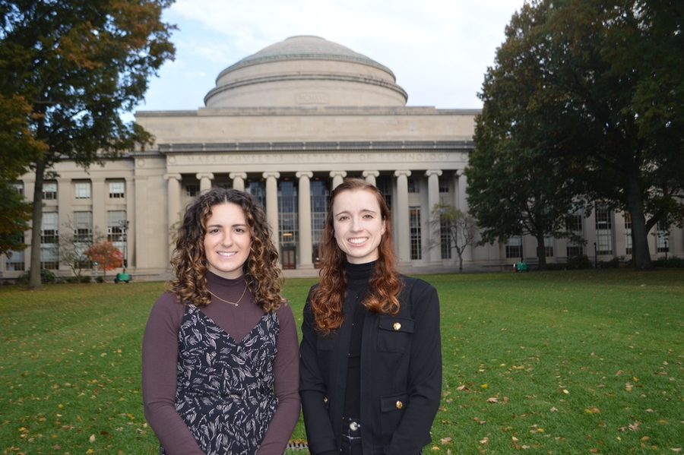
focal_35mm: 36
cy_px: 228
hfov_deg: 53.2
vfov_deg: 36.8
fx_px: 684
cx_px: 342
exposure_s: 1/200
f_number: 4.2
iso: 100
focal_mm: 24
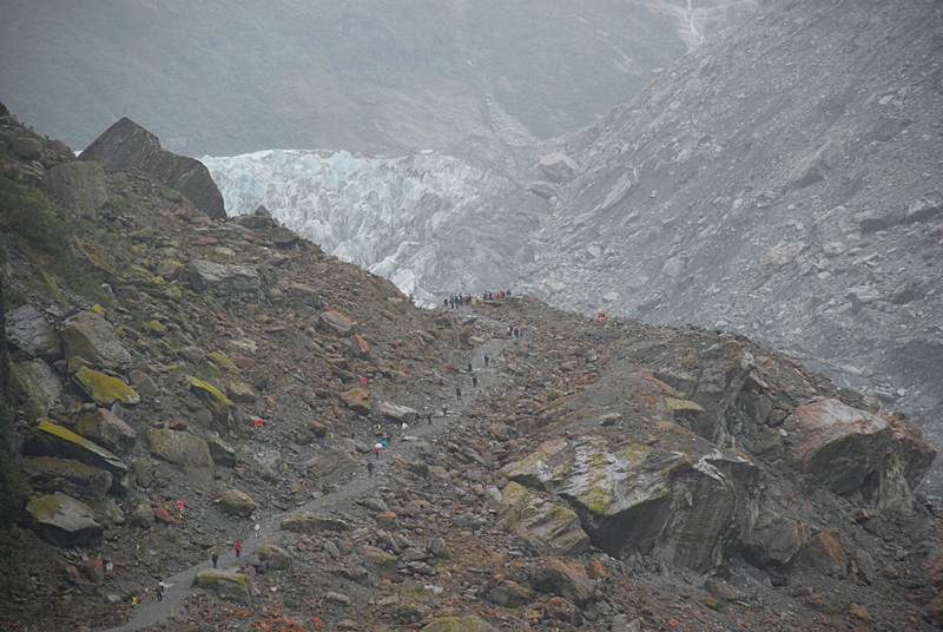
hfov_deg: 10.1
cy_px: 316
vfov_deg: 6.8
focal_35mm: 202
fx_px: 5312
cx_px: 472
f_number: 5.6
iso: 400
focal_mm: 135
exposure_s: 1/1000
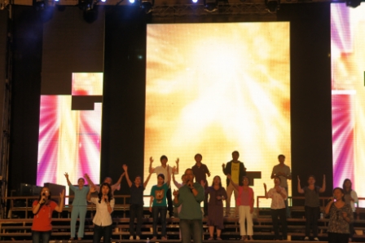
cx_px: 182
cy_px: 122
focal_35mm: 82
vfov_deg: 16.5
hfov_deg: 24.6
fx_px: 836
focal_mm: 55
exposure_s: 1/100
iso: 500
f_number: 5.6
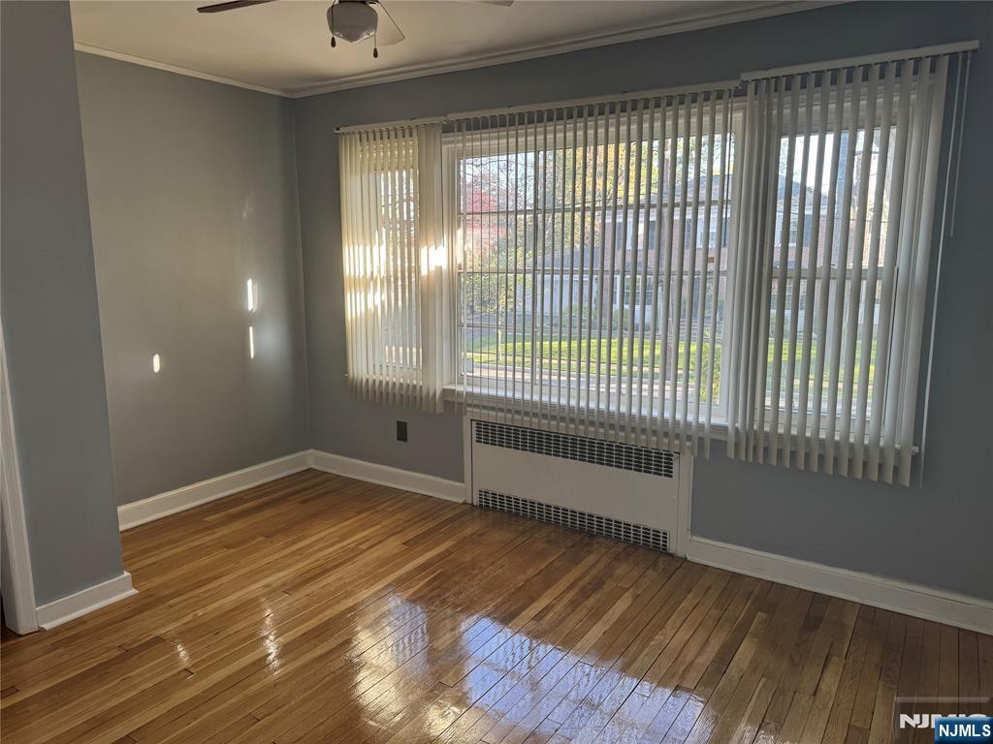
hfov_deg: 71.6
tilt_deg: -10.2
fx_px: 688
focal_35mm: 24
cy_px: 372
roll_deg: +0.0
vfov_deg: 56.8
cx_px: 496
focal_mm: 6.76
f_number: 1.78
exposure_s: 1/120
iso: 80
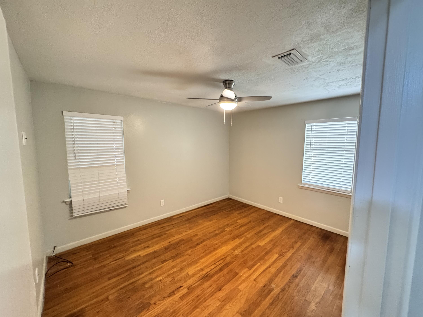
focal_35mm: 14
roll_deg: -0.8
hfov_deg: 102.1
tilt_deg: -4.5
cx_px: 212
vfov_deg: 85.7
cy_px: 158
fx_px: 171
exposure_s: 1/60
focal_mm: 2.22
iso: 1000
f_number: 2.2
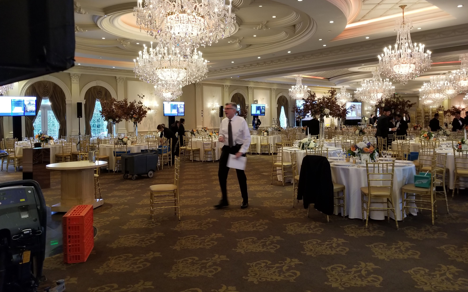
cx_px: 231
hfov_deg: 66.5
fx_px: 357
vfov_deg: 44.4
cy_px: 127
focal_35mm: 28
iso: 200
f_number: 1.7
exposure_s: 1/24
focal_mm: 4.3
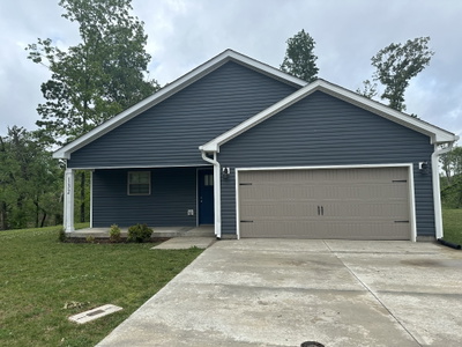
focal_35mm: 24
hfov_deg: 71.6
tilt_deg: +2.8
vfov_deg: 56.8
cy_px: 174
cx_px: 231
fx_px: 320
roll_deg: +0.3
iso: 80
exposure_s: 1/2660
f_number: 1.78
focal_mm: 6.86
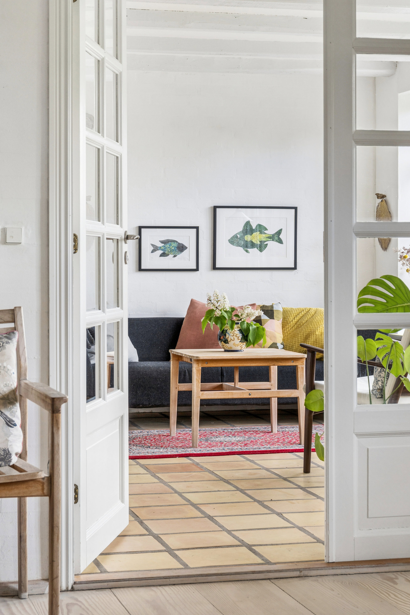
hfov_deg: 17.3
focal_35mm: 79
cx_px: 206
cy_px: 308
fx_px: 1349
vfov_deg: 25.7
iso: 200
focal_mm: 52
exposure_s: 1/20
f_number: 6.3
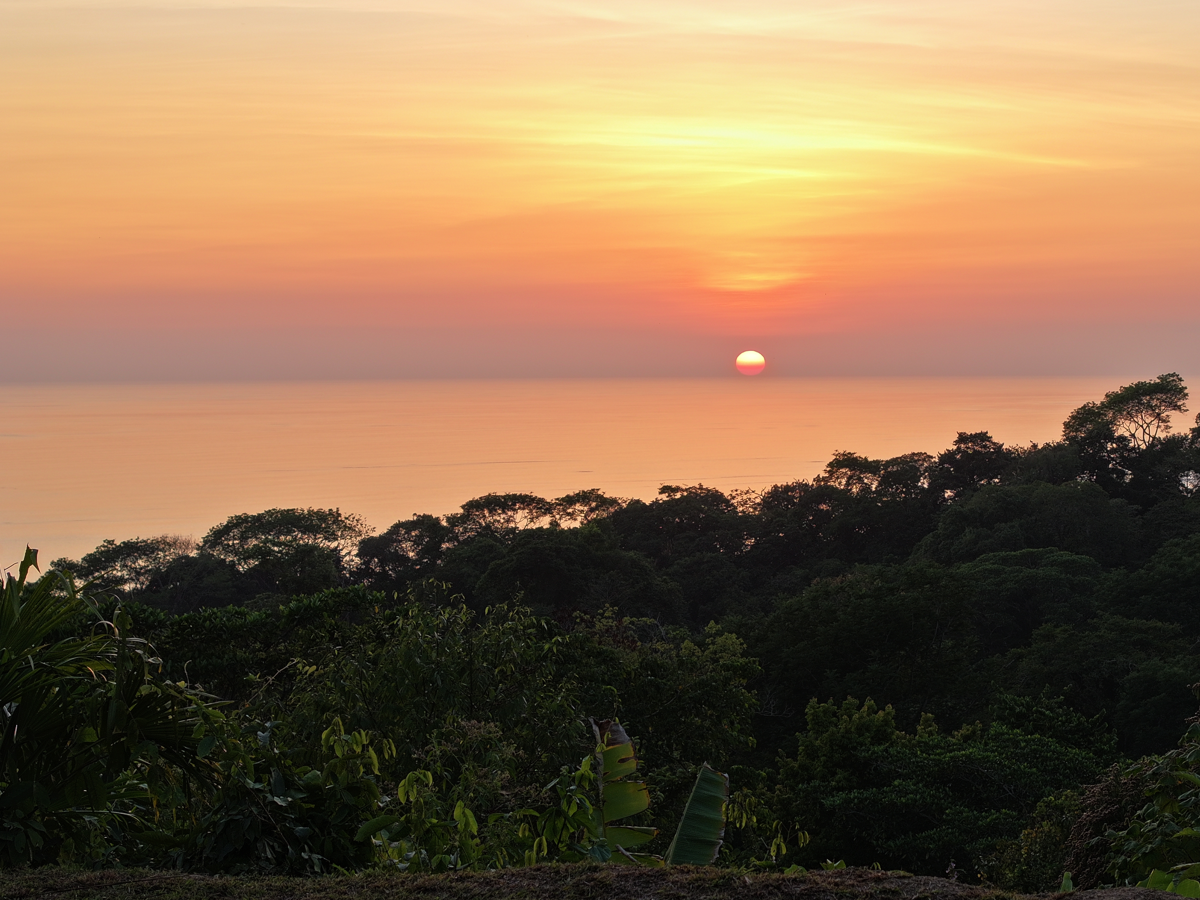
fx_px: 3085
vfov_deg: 16.6
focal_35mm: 89
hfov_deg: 22.0
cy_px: 486
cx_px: 733
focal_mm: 19.35
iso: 100
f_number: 2.8
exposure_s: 1/160
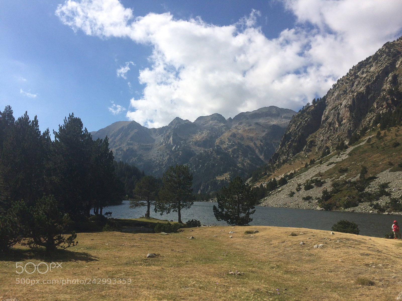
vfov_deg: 48.2
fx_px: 337
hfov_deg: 61.7
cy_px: 150
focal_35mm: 29
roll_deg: -1.4
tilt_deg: +8.1
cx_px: 201
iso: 32
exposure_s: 1/4115
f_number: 2.2
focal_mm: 4.15
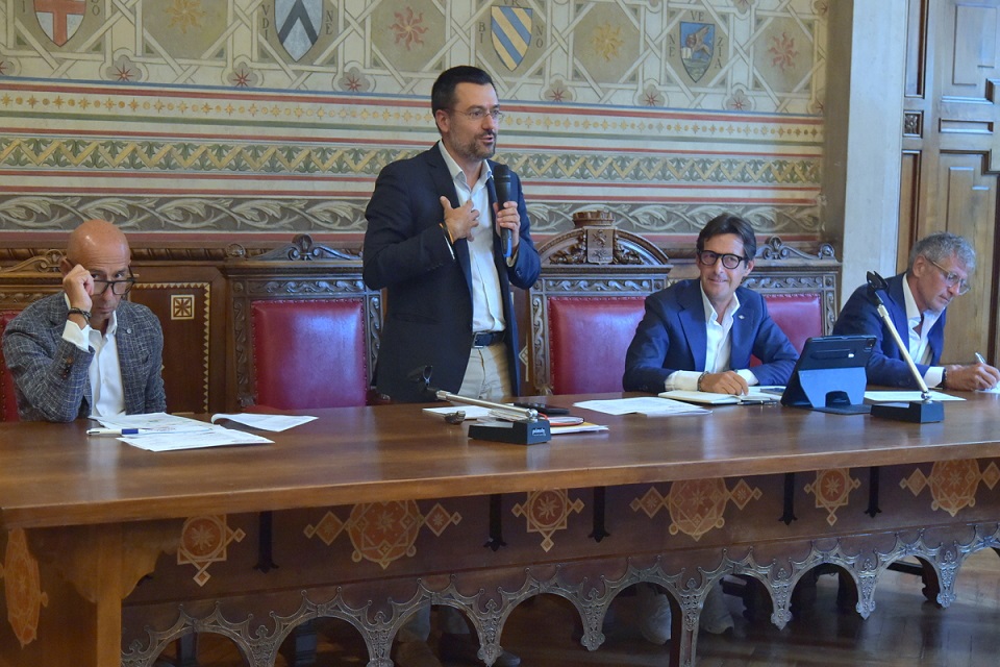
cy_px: 334
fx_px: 1722
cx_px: 500
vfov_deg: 21.9
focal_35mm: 62
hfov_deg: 32.4
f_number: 4
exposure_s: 1/180
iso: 8000
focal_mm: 62
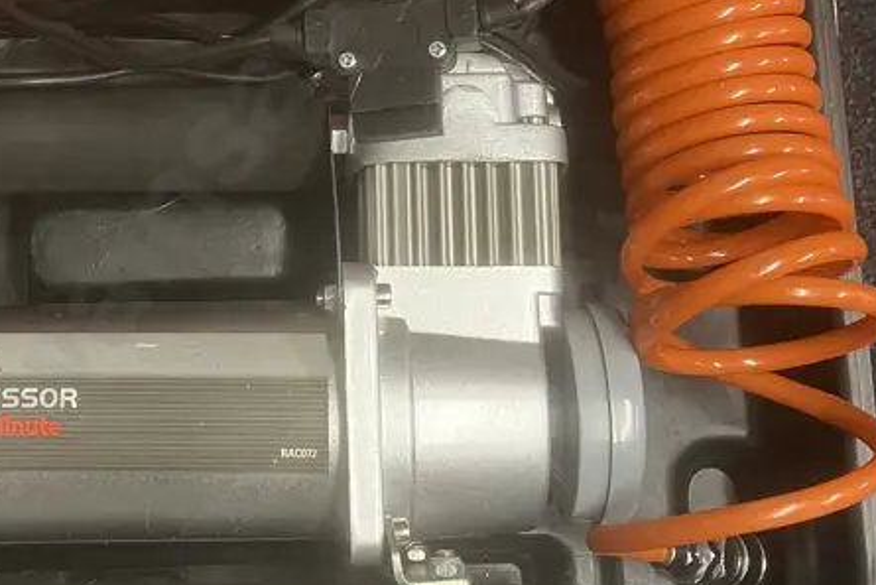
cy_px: 169
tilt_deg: -78.9
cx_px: 207
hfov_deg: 29.5
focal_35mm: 67
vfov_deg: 20.2
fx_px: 1631
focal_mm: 3.99
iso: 100
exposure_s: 1/50
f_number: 1.8
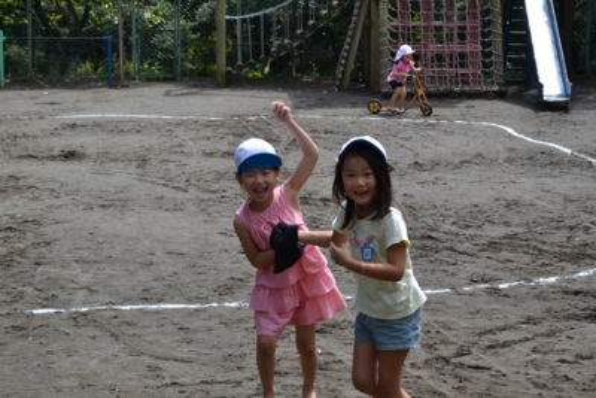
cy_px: 199
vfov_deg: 16.6
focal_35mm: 82
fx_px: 1366
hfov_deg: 24.6
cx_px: 298
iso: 100
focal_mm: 55
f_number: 7.1
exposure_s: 1/200
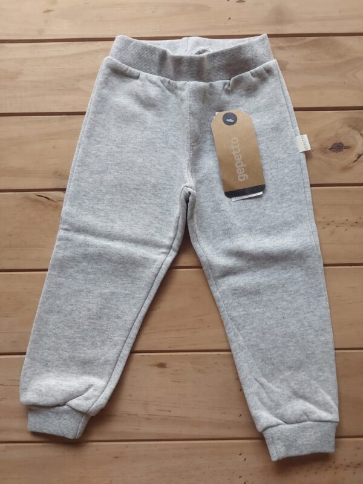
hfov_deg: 46.8
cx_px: 182
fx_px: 419
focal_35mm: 30
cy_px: 242
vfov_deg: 60.0
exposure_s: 1/100
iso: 200
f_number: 1.8
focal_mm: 4.6
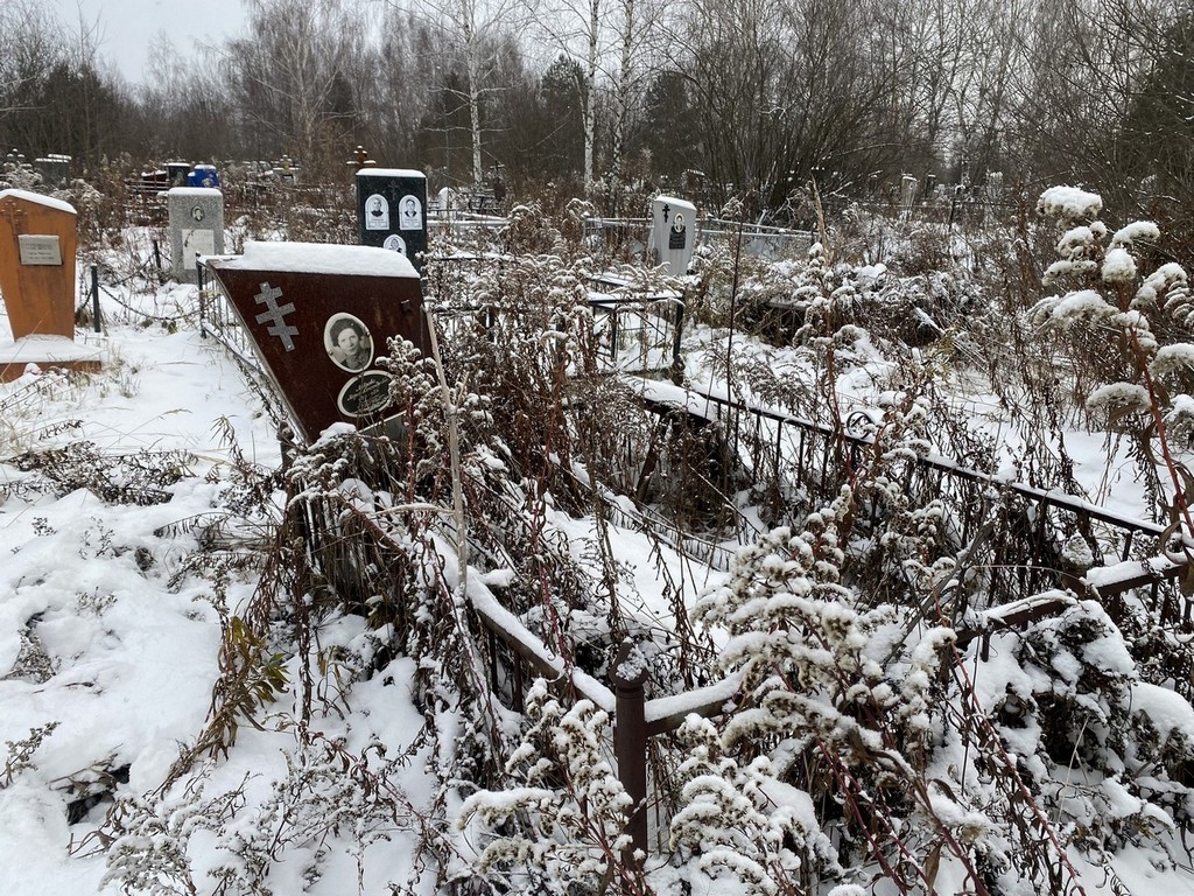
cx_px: 597
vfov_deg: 53.1
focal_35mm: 26
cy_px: 448
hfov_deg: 67.3
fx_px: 897
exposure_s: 1/616
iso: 32
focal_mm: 4.25
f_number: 1.8
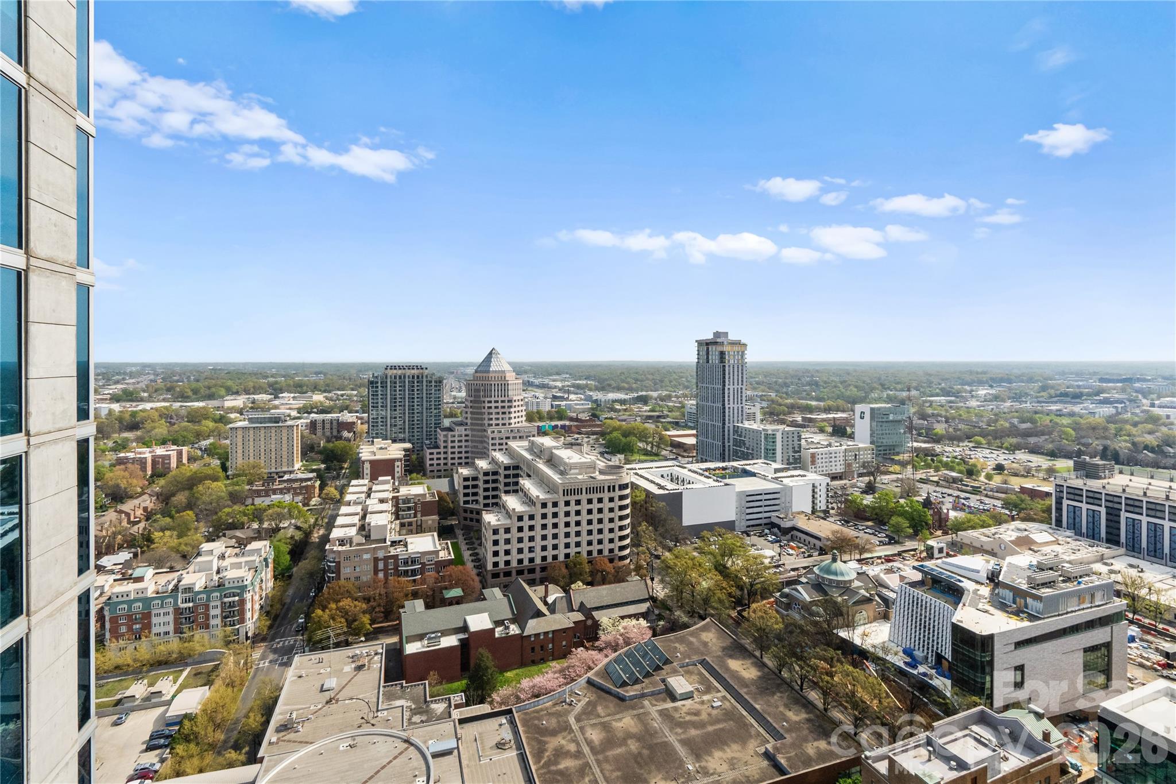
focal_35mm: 16
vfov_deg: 72.0
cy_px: 392
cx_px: 588
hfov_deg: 95.0
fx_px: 539
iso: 800
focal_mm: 11
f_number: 11
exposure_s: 1/1250
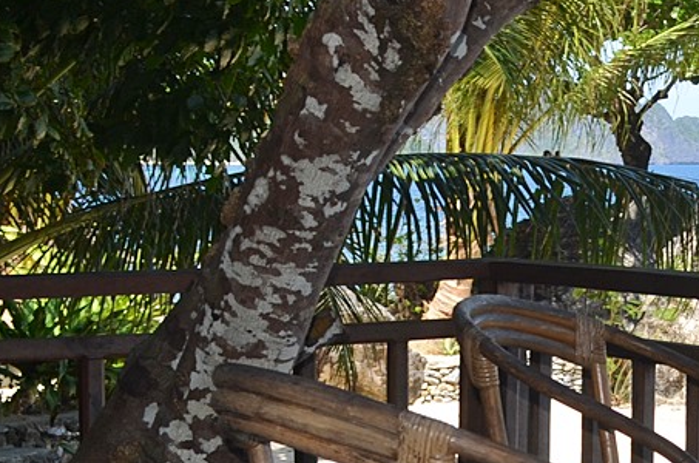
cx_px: 1004
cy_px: 127
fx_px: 2093
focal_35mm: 108
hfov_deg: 17.3
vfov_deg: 12.6
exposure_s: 1/200
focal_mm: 20
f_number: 6.3
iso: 100
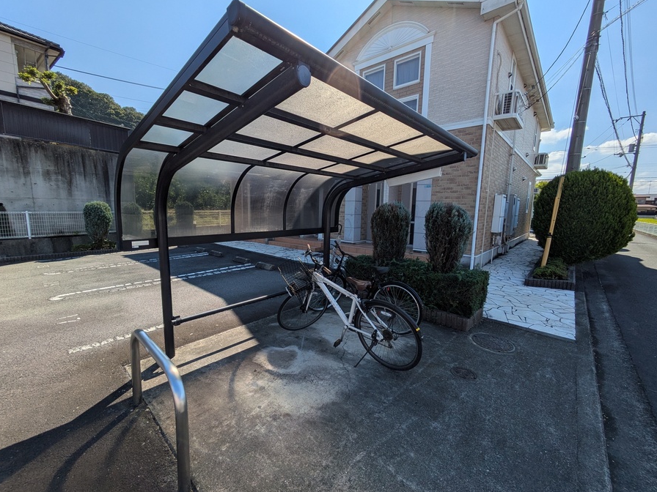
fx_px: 285
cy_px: 247
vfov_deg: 81.7
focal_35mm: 15
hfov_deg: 98.1
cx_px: 320
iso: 46
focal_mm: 1.83
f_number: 2.2
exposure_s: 1/2532
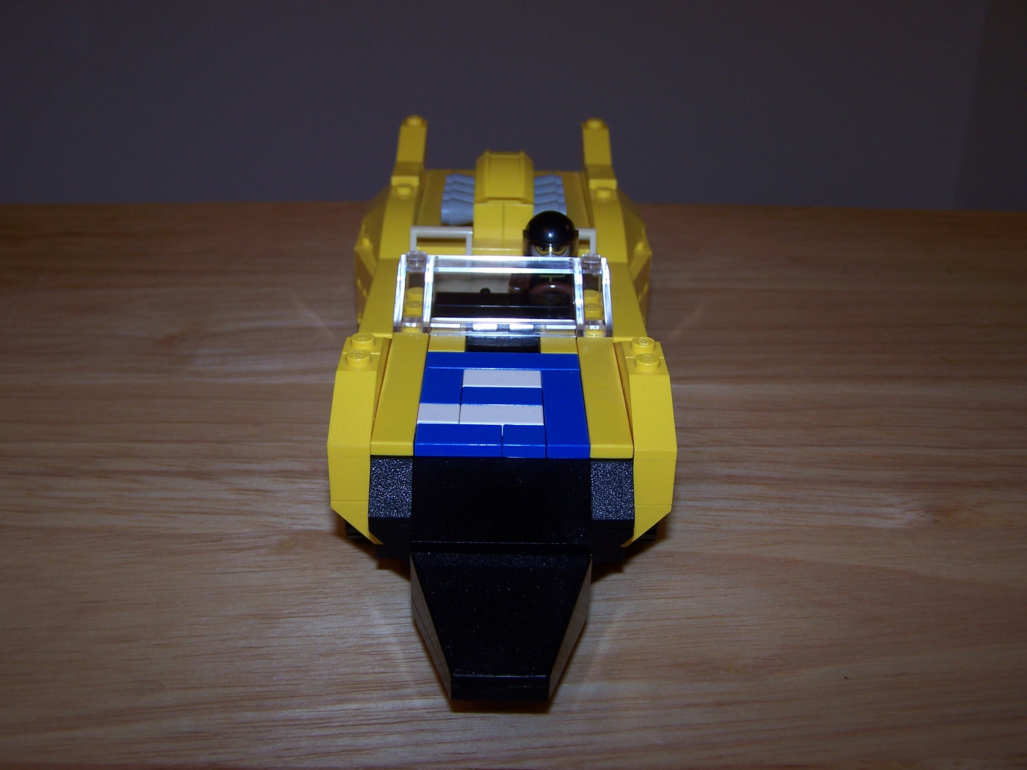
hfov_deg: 49.0
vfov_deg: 37.7
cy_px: 385
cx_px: 514
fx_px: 1127
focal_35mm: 38
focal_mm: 6.3
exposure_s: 1/60
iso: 80
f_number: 2.8
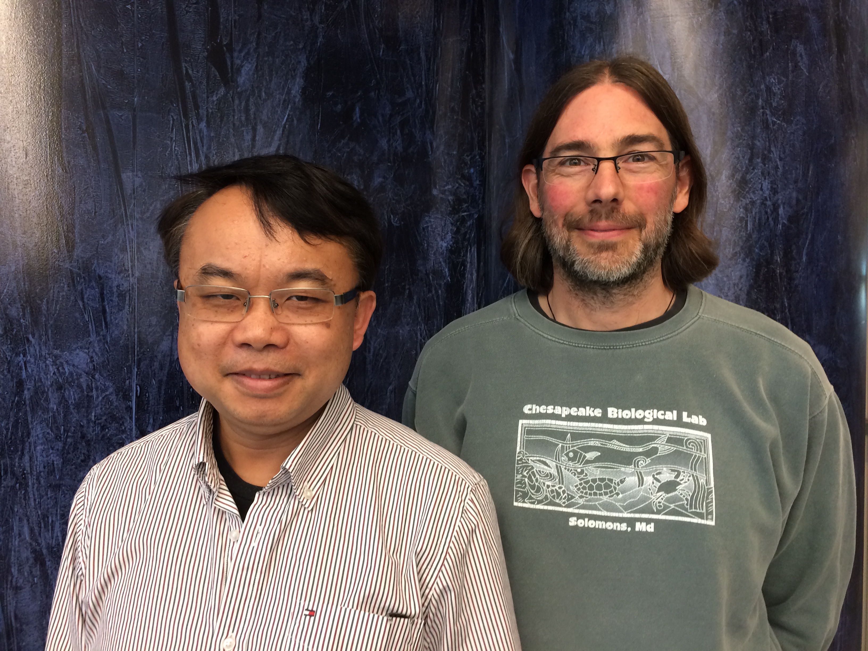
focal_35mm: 29
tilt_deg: -1.0
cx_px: 434
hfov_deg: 61.7
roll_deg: -0.6
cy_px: 326
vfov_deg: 48.2
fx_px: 727
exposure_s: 1/30
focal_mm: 4.15
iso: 80
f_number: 2.2
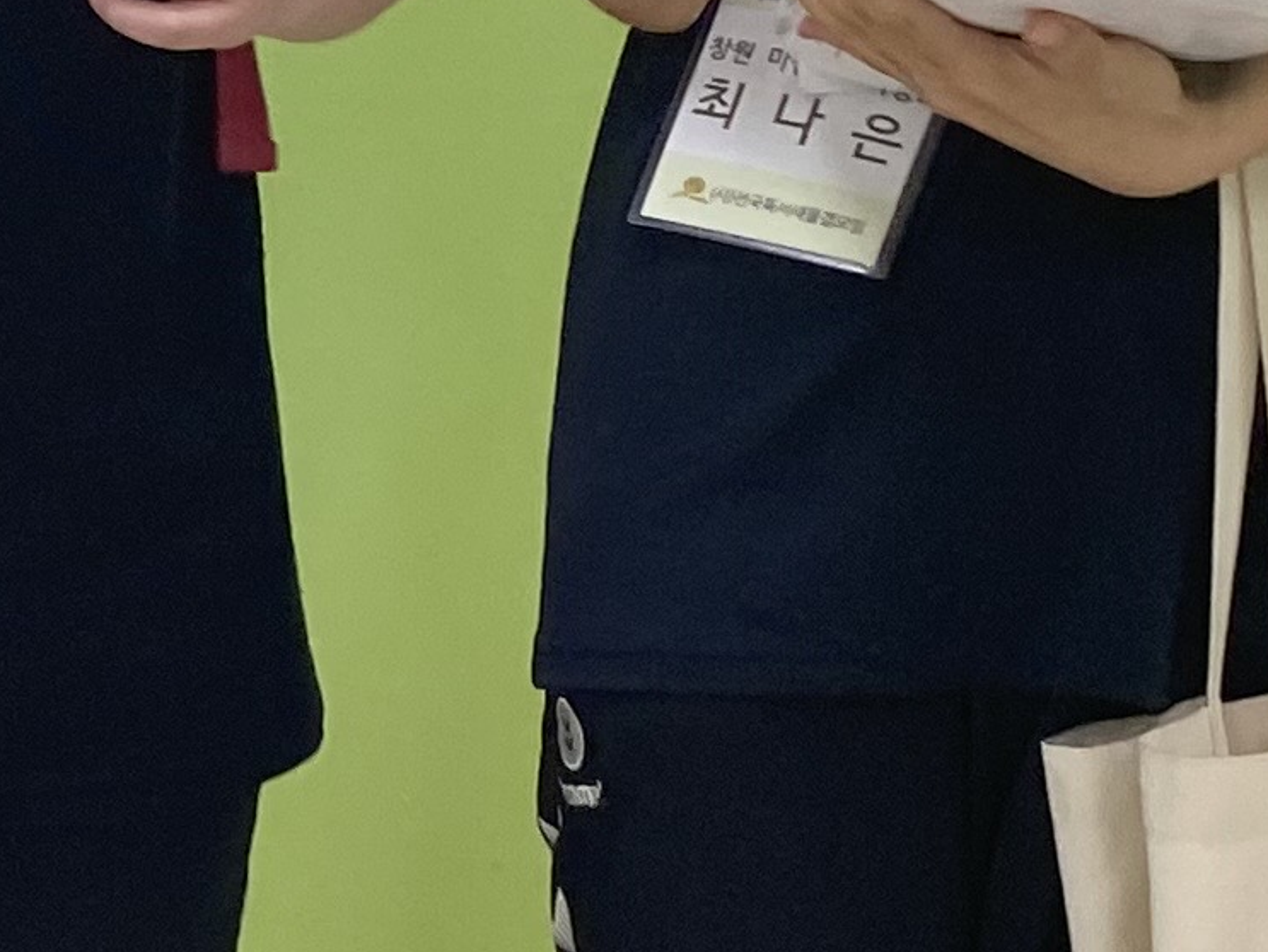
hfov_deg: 13.6
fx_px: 5167
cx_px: -239
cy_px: 130
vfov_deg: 10.5
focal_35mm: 141
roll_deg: -0.3
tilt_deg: -8.5
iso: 80
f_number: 1.8
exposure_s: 1/60
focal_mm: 4.25
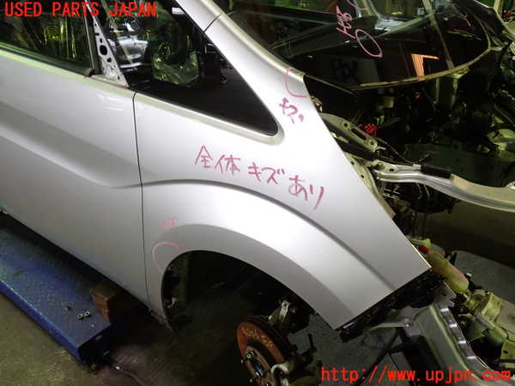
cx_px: 258
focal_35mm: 30
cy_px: 193
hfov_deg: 60.0
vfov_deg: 46.8
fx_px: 446
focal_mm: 5.4
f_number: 2.3
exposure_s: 1/30
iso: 200
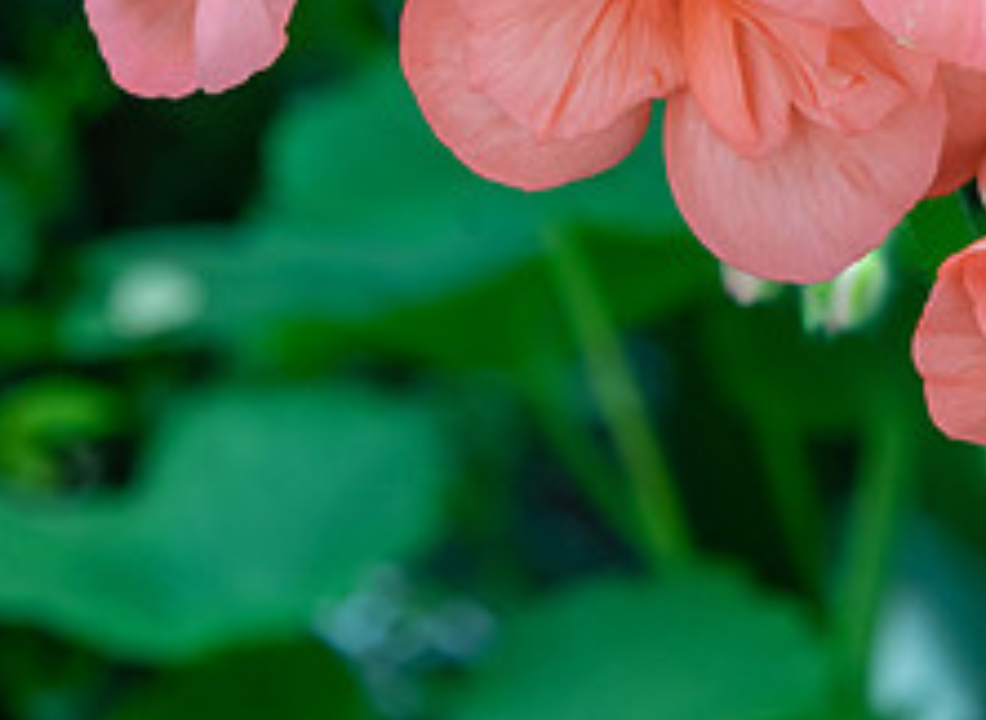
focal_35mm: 352
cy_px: -259
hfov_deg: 5.7
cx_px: 841
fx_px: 9930
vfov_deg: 4.1
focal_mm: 80
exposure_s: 1/40
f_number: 11
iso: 400
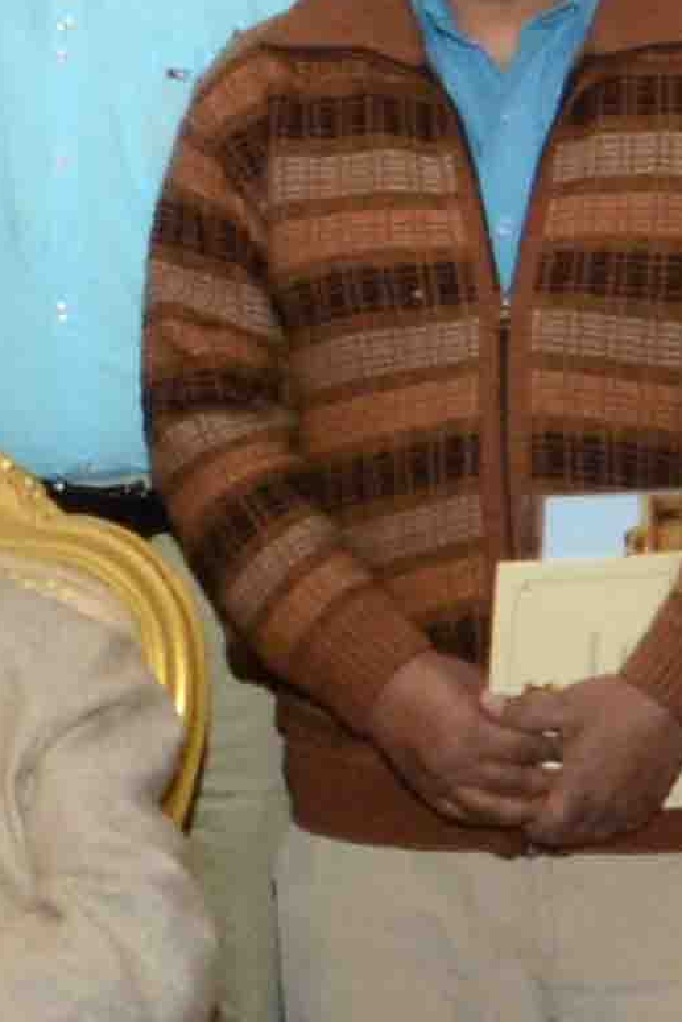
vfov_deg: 13.5
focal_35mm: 152
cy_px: 737
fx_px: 4317
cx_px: -112
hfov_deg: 8.9
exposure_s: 1/60
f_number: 8
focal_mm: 16
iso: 1600
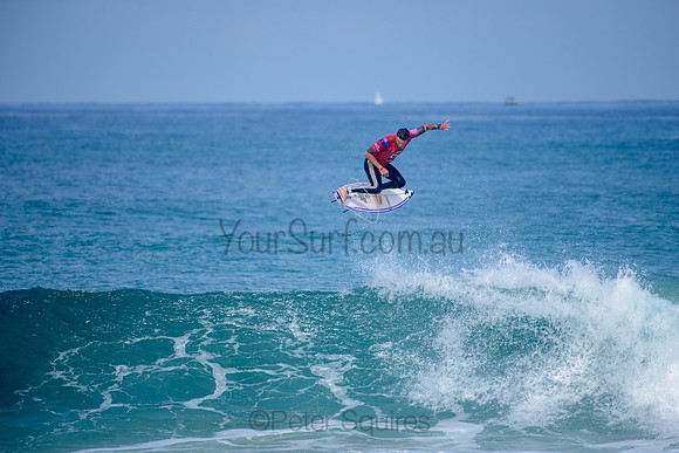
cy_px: 214
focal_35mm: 546
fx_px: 10300
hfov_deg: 3.8
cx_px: 357
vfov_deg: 2.5
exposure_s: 1/2000
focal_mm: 500
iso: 180
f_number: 5.6
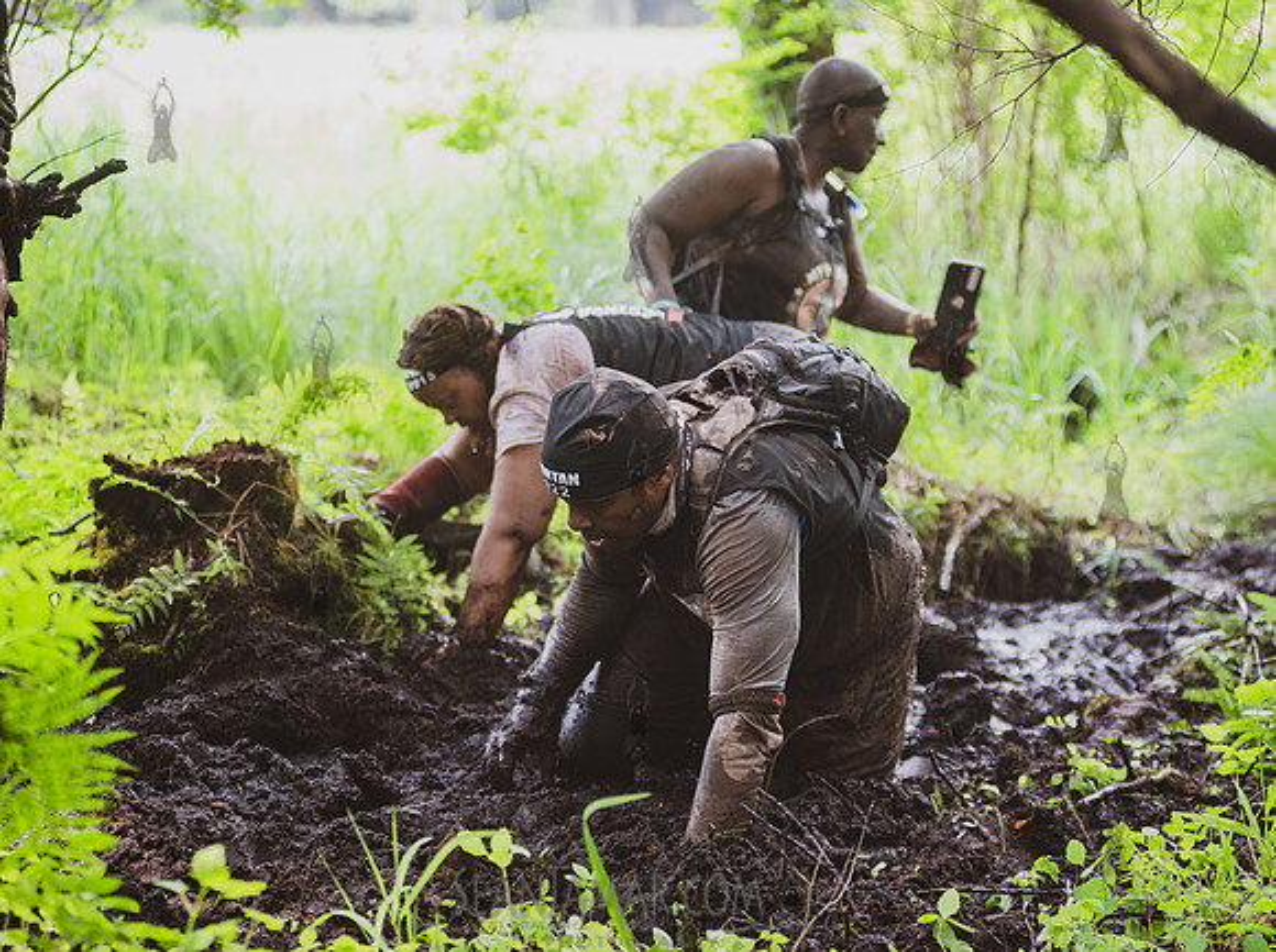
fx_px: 3672
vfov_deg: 14.8
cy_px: 477
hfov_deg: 19.7
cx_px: 617
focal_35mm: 100
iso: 1000
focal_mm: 80
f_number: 2.8
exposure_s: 1/320
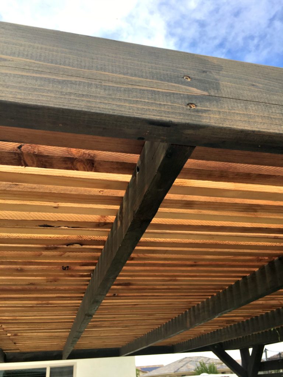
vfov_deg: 61.7
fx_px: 316
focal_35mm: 29
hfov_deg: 48.2
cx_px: 142
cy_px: 188
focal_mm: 4.15
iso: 25
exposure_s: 1/458
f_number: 2.2
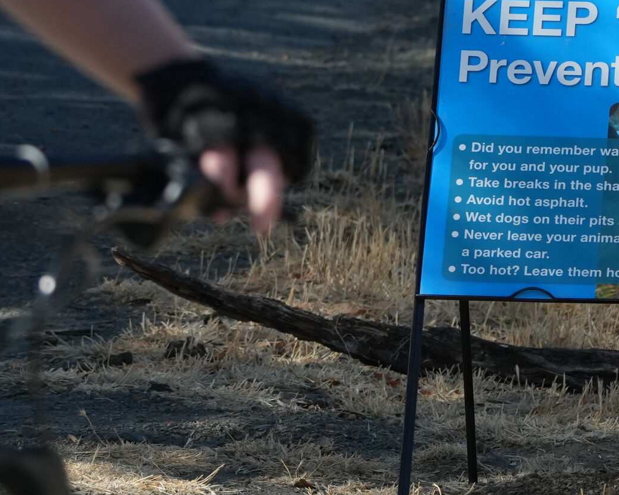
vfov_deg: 2.7
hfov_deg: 3.4
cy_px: 33
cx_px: 650
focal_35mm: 568
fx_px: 10406
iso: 500
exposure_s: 1/1600
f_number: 5.6
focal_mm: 145
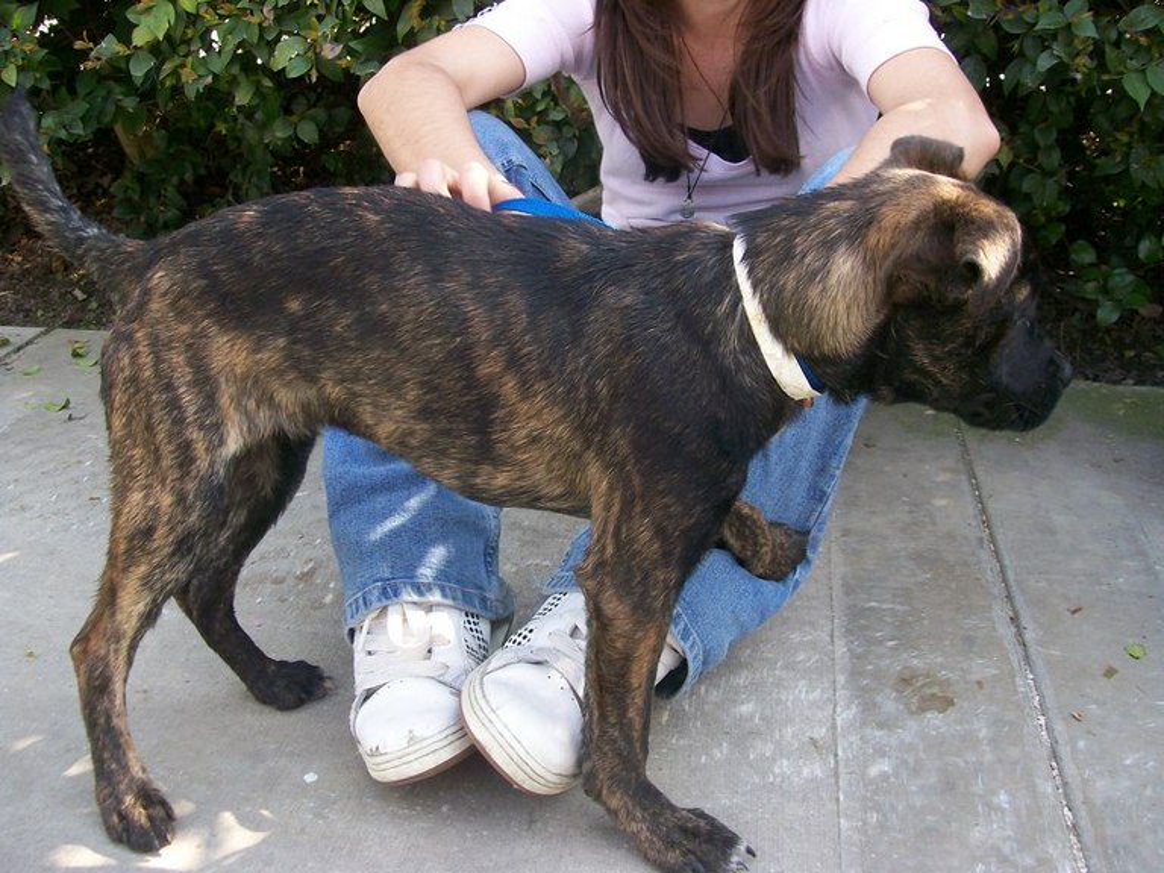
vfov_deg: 39.7
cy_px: 436
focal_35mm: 36
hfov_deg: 51.4
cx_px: 582
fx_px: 1211
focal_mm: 6
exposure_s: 1/169
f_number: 2.7
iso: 80
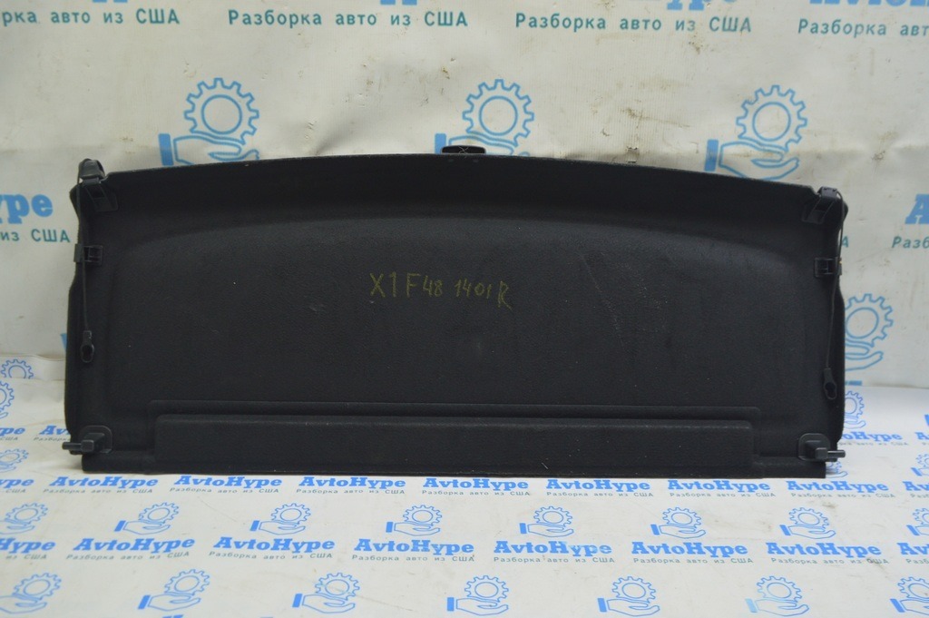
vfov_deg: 39.9
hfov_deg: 57.3
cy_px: 309
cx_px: 464
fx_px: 851
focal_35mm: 33
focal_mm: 22
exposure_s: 1/20
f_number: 5.6
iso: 400
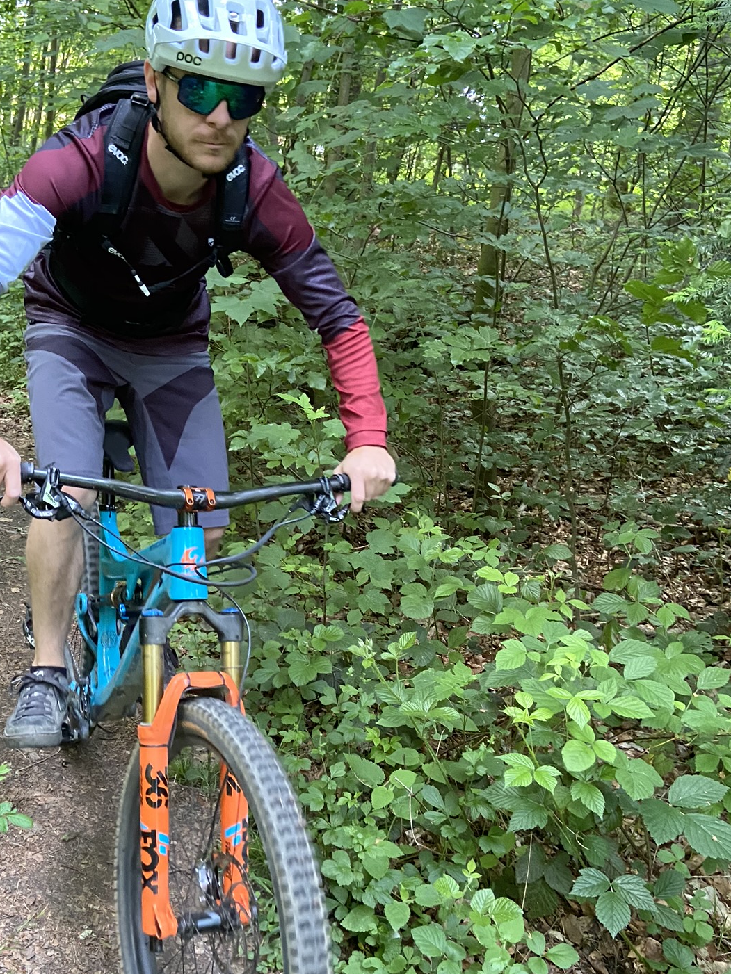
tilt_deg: -15.3
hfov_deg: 37.1
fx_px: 1070
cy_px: 542
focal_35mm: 38
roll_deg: -5.8
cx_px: 215
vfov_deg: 48.9
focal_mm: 4.25
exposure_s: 1/60
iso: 320
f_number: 1.8
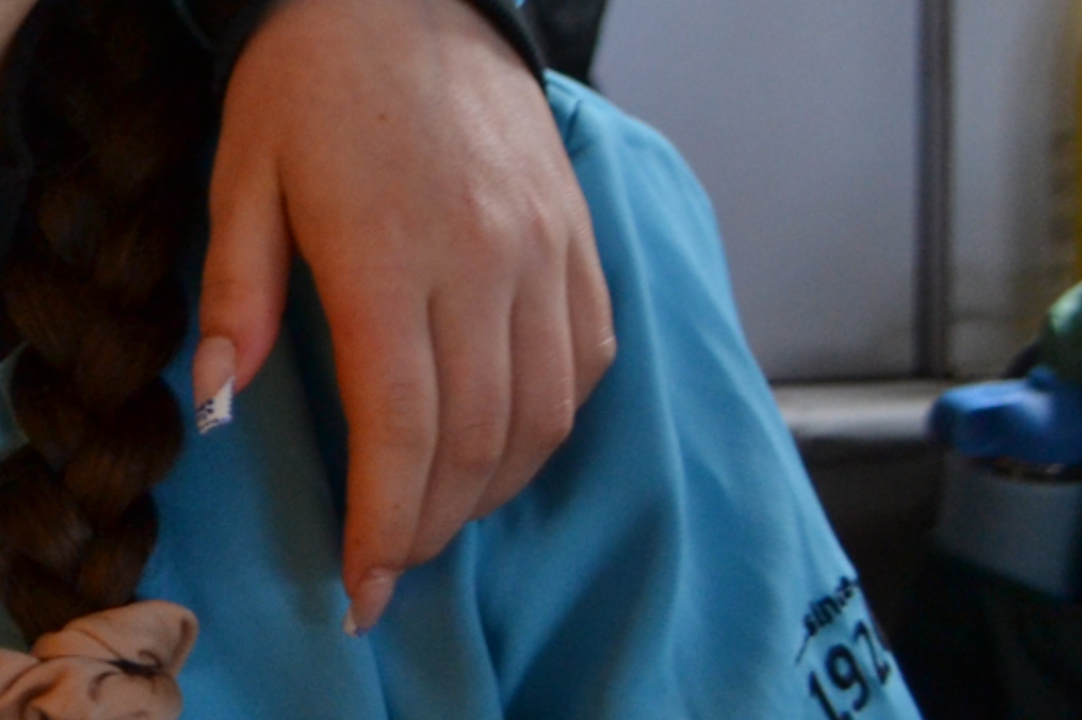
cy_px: -88
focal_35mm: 104
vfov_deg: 12.9
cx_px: -929
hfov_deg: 16.2
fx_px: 3124
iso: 560
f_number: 3.5
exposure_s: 1/60
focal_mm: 18
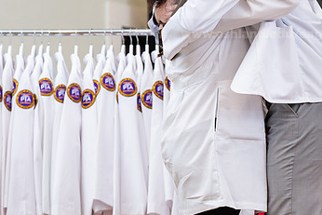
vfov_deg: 8.5
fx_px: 1441
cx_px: 139
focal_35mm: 161
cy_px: 54
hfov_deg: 12.8
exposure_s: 1/200
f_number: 3.5
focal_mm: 96
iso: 1600
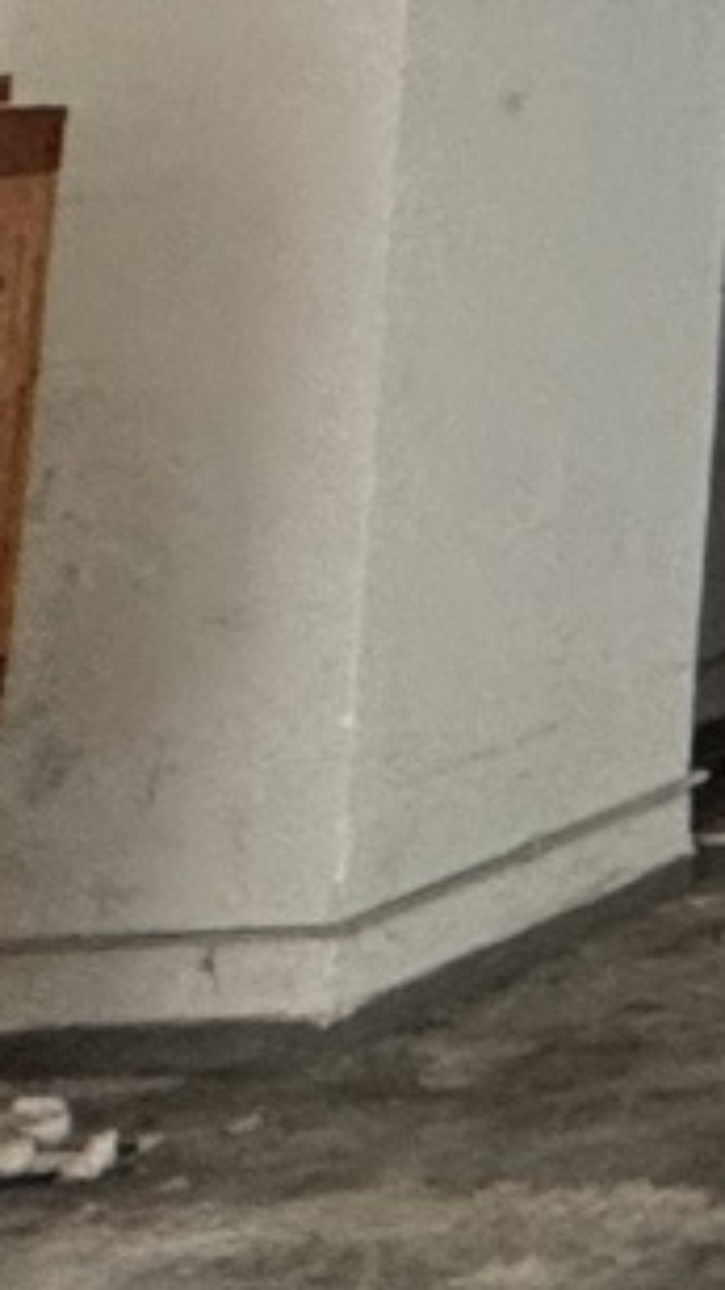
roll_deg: +0.8
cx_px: 3030
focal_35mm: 95
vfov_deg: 20.2
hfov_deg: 7.6
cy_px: -469
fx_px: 3250
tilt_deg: +7.5
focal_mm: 2.22
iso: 200
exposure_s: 1/100
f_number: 2.2
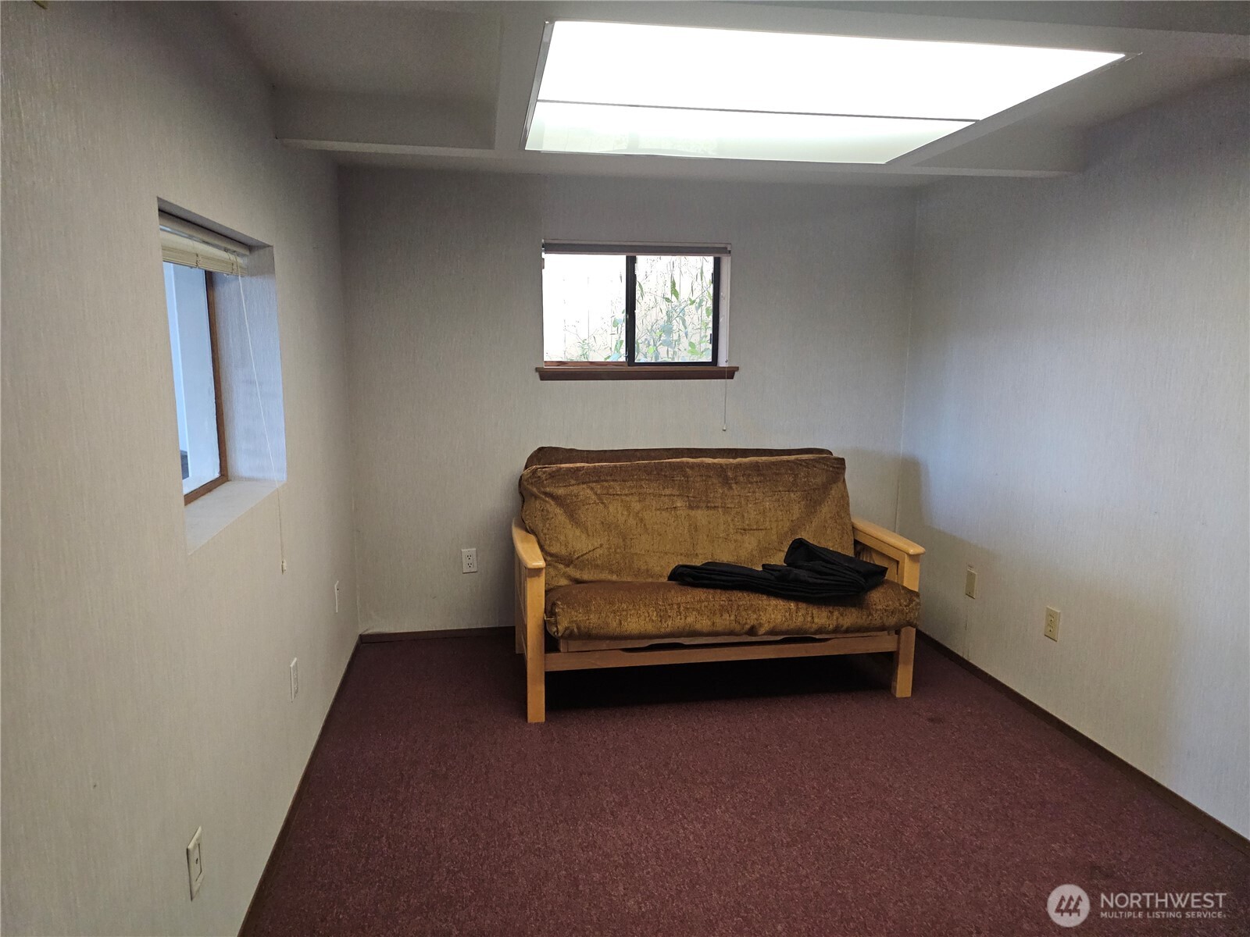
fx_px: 831
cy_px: 468
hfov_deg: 73.9
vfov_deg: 58.9
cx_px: 625
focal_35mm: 23
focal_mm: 6.3
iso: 400
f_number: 1.7
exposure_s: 1/120
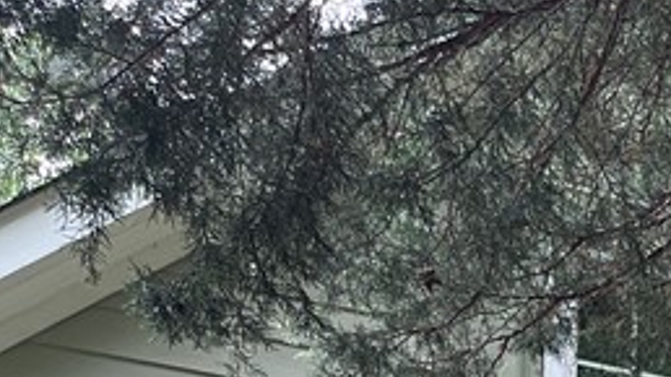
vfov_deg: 9.6
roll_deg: -1.0
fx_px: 1921
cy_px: 970
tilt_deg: +4.5
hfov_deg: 16.8
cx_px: 1163
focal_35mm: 108
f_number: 1.6
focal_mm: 5.1
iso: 50
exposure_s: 1/121
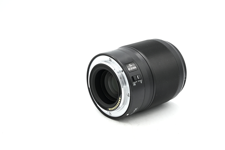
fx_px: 469
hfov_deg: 27.0
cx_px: 112
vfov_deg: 18.2
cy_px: 75
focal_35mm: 75
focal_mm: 75
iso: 100
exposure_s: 1/13
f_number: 14
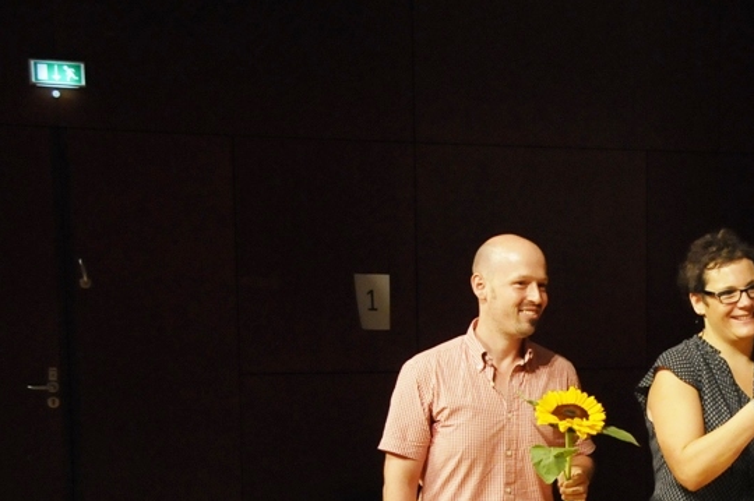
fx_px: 1904
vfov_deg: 14.8
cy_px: 452
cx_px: 665
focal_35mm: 91
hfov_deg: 21.9
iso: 3200
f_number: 5
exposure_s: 1/250
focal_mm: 32
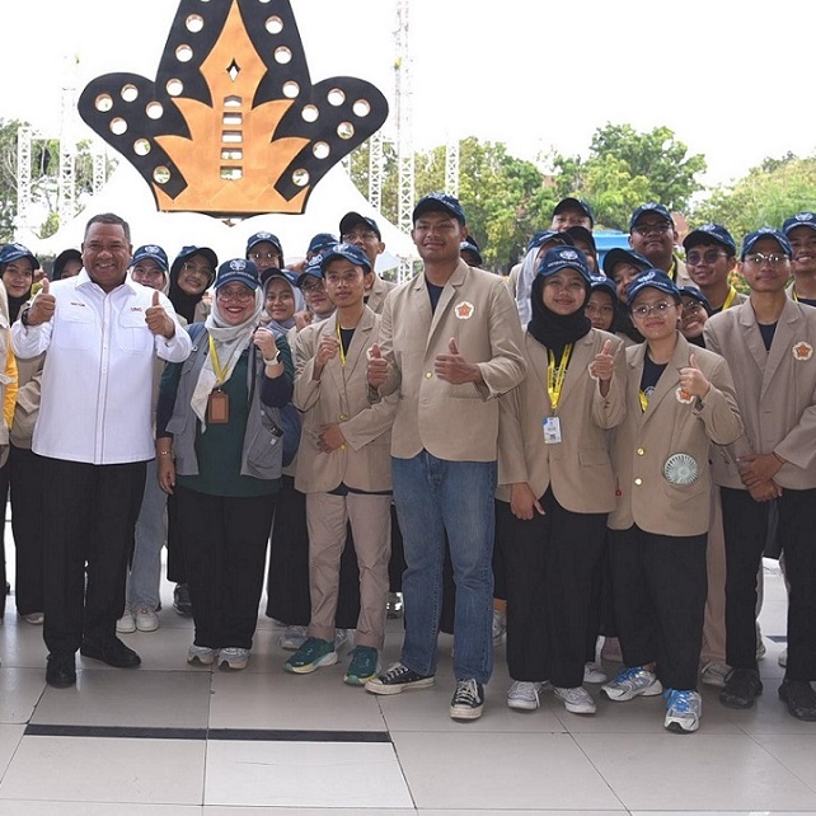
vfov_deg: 43.8
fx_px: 1013
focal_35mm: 38
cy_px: 360
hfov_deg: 42.9
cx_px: 233
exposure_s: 1/200
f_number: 5
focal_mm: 24
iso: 110
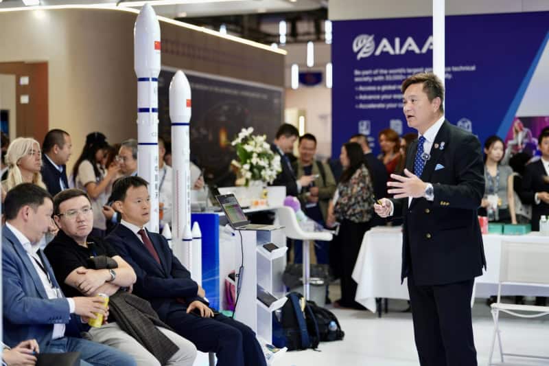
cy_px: 183
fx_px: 1037
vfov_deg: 20.0
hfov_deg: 29.7
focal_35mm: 68
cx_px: 274
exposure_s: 1/80
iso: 80
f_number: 2
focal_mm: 68
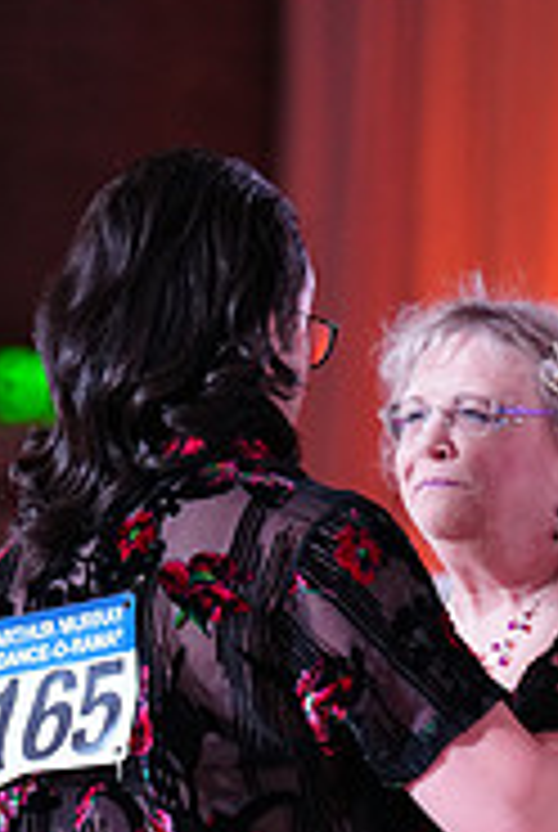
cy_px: 1237
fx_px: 8778
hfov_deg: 3.6
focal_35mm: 379
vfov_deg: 5.4
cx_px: 466
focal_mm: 121
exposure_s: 1/400
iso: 1600
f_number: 2.8
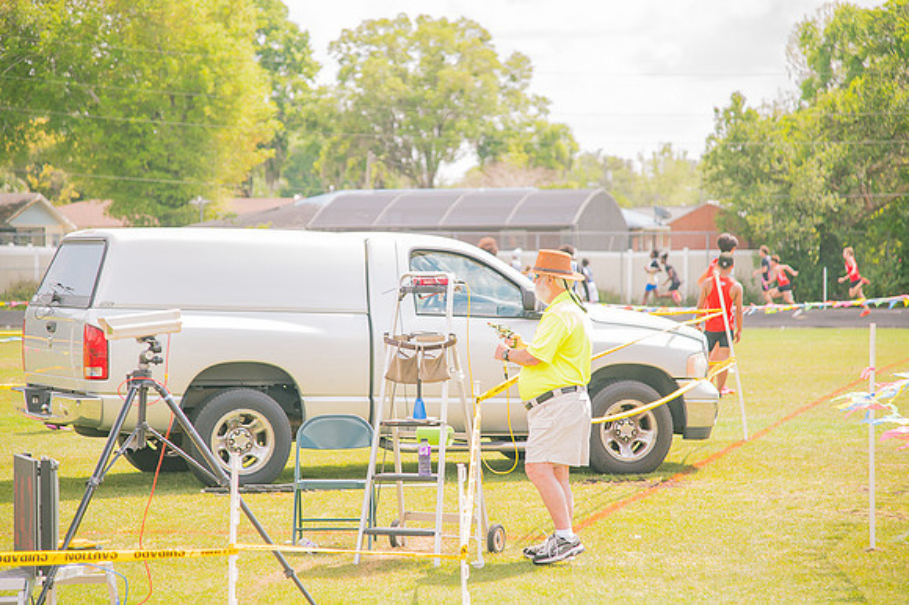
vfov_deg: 11.4
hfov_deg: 17.1
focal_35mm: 120
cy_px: 302
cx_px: 454
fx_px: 3028
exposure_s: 1/200
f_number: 4
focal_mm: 120
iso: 200
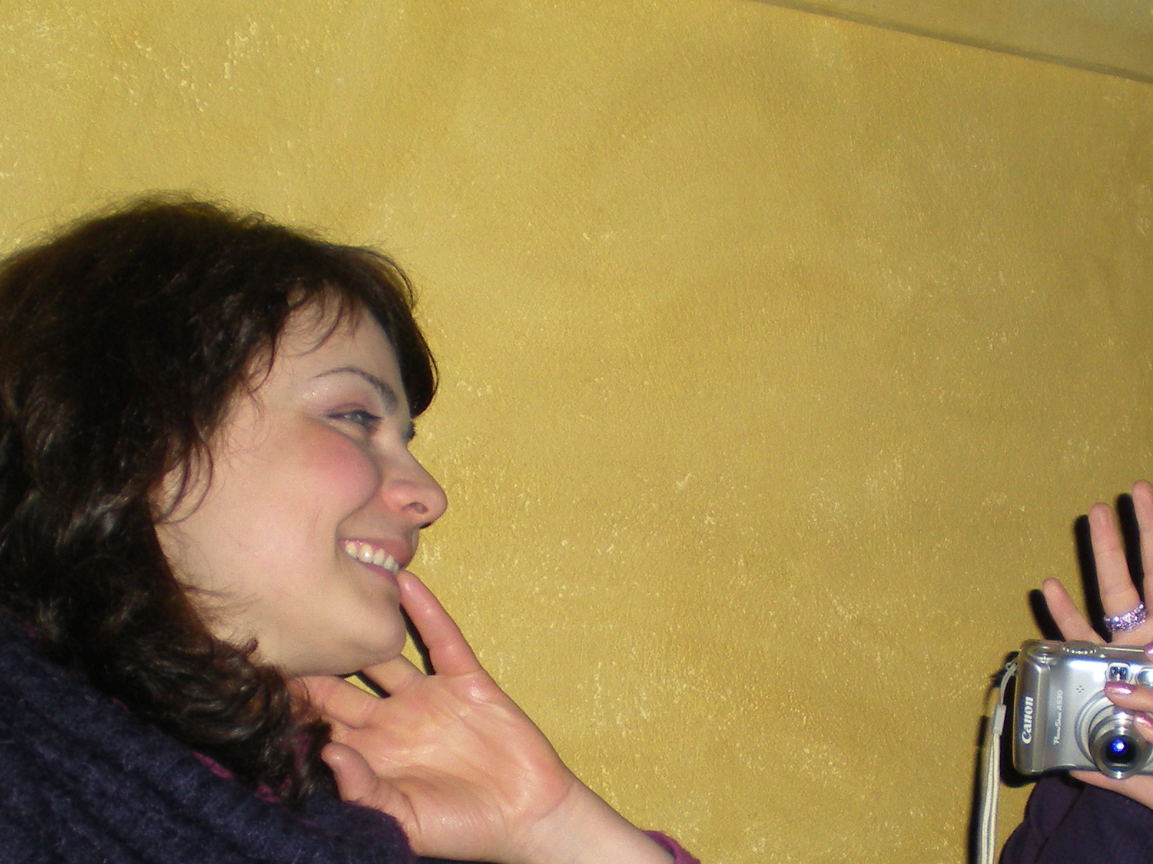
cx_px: 835
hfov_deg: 25.1
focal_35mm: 77
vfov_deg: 19.0
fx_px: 2565
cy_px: 634
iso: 101
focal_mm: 6.3
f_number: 3.1
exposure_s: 1/60
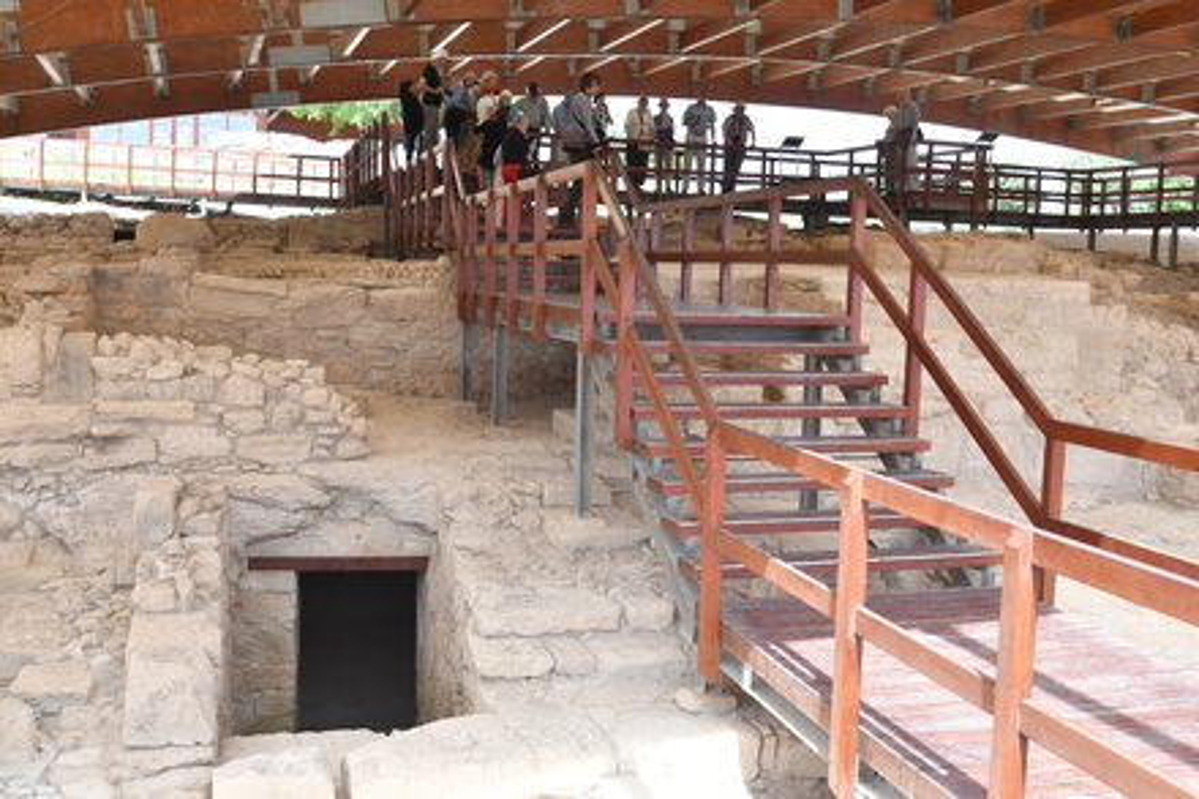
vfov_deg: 36.8
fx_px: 1198
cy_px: 400
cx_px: 600
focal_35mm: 36
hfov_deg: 53.1
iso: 250
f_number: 5
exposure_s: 1/250
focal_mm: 24
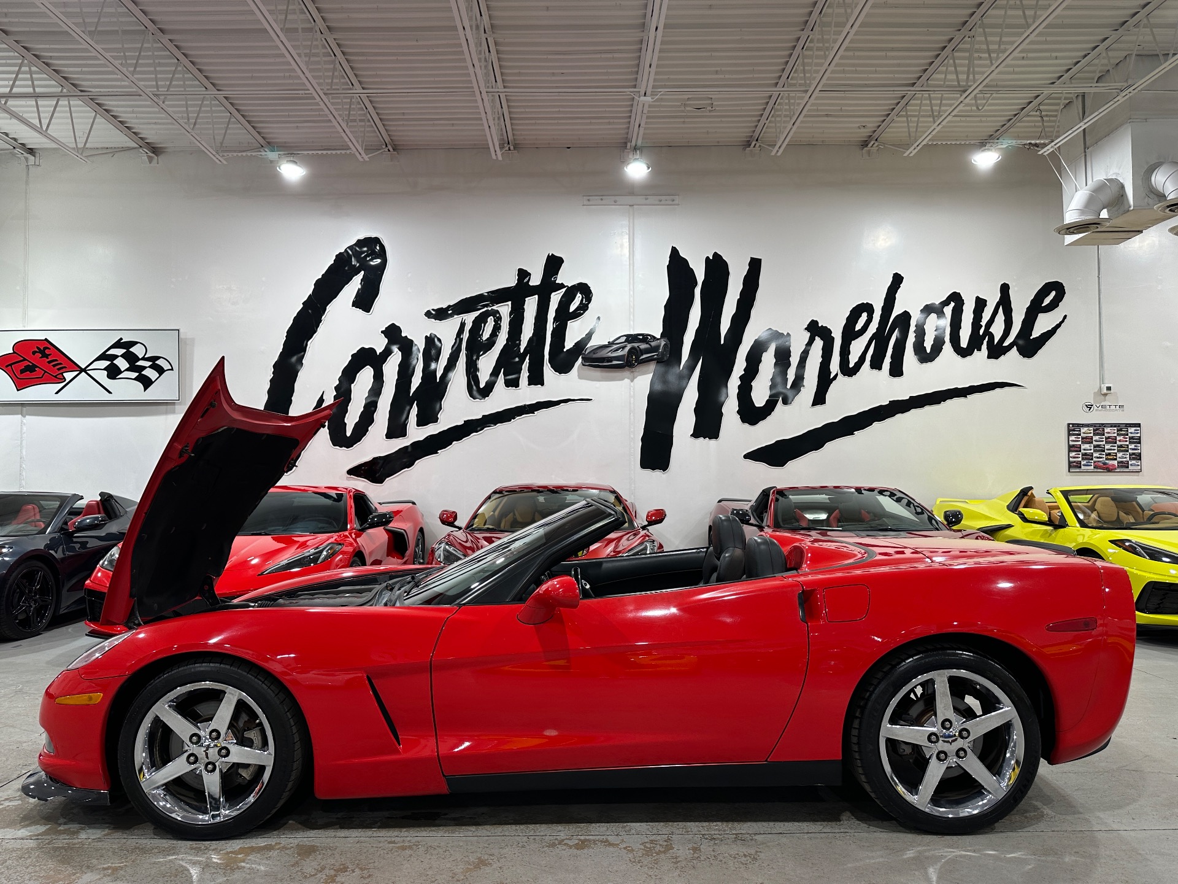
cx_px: 589
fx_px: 817
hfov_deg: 71.6
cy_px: 442
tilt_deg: +1.9
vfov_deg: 56.8
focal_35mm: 24
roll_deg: -0.3
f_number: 1.78
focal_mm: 6.86
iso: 80
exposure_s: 1/120
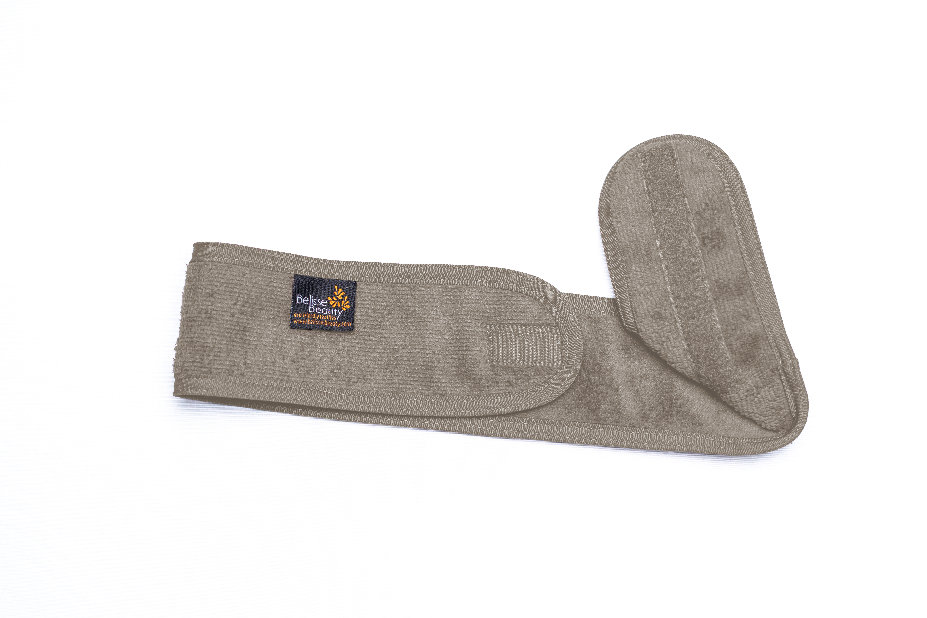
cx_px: 464
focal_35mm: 50
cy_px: 309
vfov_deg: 27.0
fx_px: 1287
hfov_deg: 39.6
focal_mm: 50
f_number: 2.8
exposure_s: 1/100
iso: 100
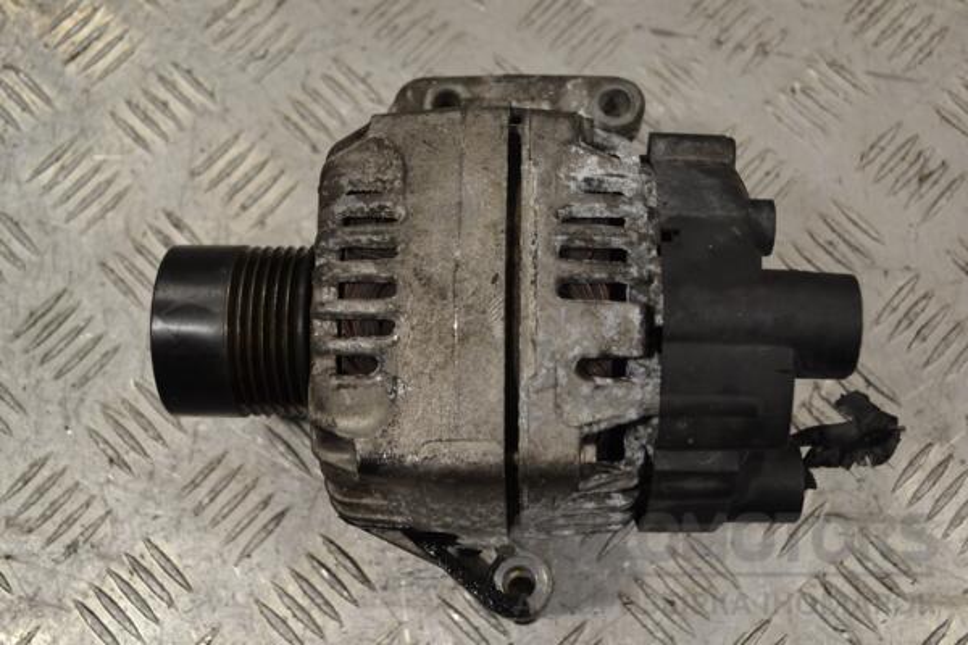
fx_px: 1210
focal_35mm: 45
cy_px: 322
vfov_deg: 29.9
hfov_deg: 43.6
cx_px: 484
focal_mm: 30
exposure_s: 1/125
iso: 320
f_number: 5.6
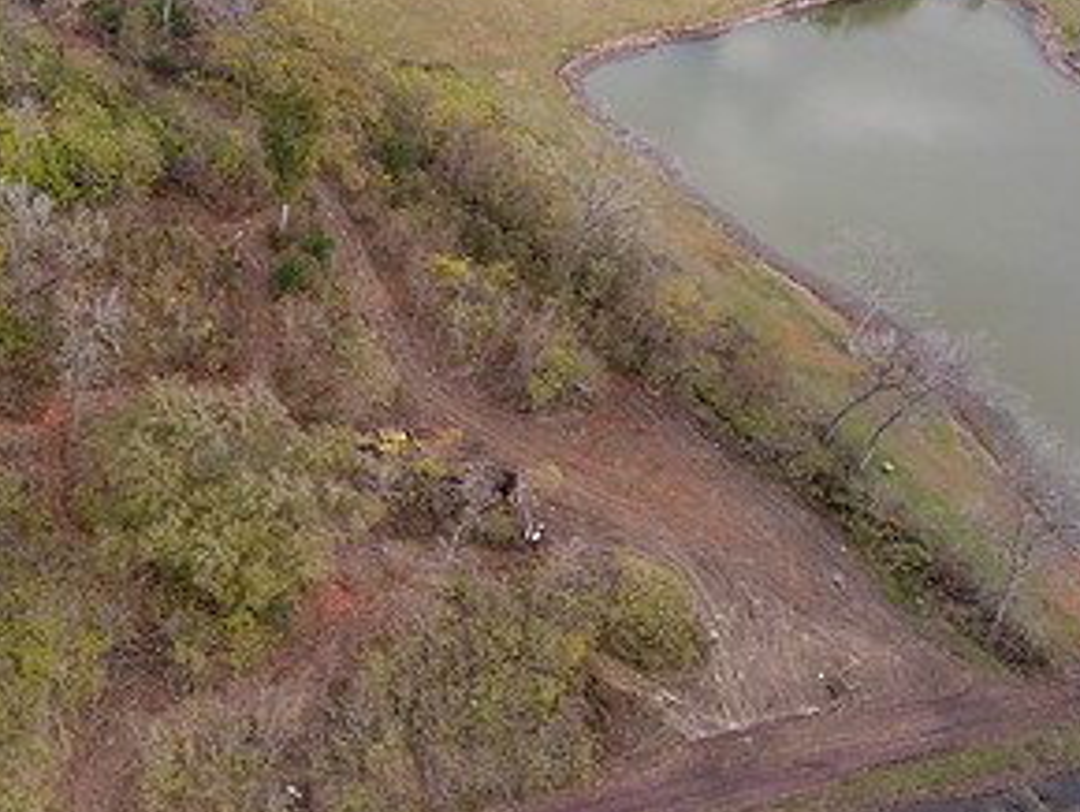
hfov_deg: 43.0
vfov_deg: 35.4
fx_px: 1249
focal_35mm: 40
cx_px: 119
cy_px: 222
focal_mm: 3.61
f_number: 2.8
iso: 100
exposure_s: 1/235
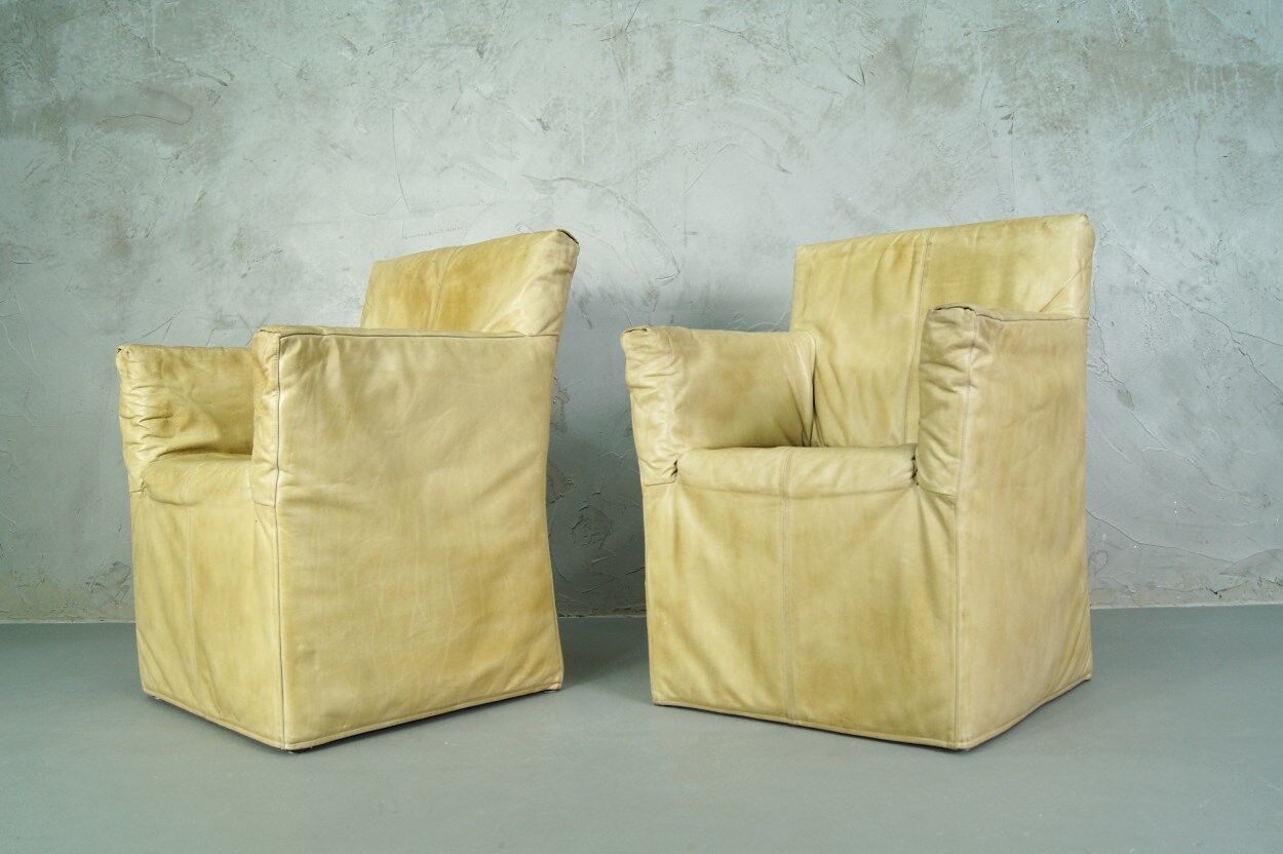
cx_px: 642
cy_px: 427
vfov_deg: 39.9
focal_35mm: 33
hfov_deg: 57.2
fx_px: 1175
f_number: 8
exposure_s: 1/20
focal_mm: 22
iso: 400
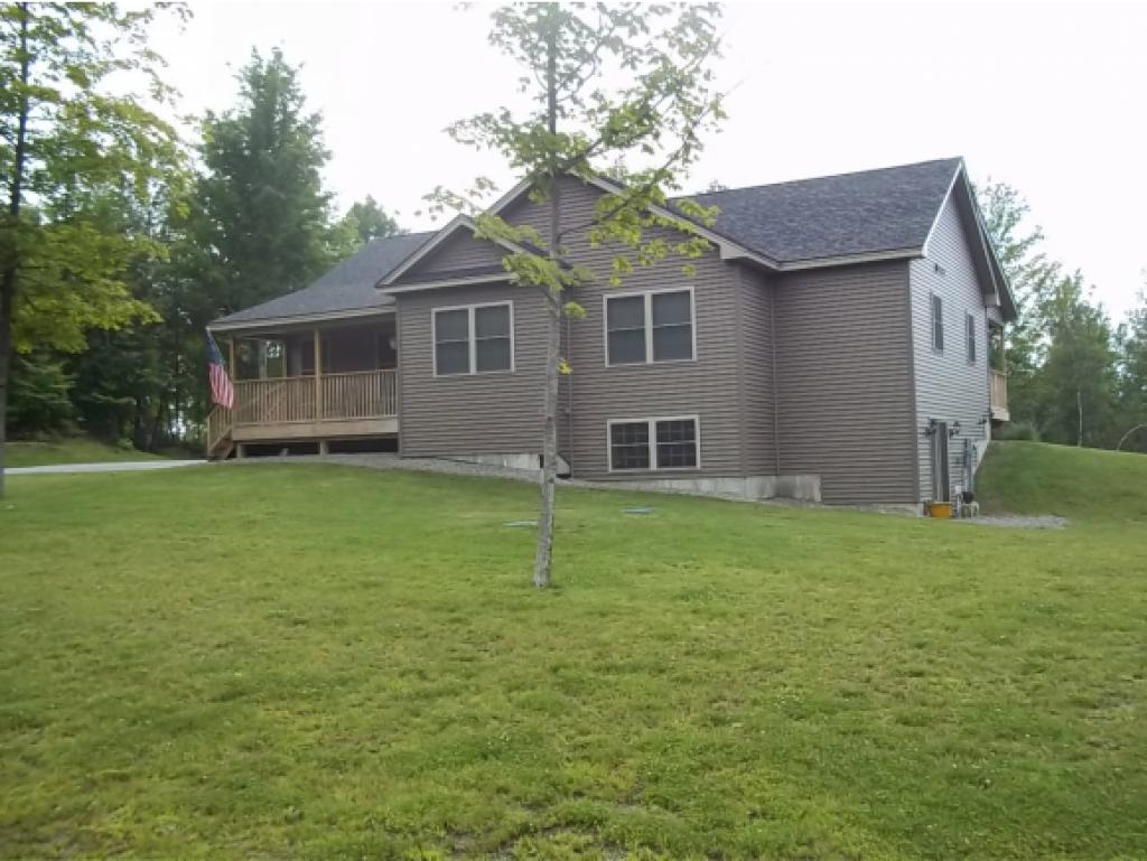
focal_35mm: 36
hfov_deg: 51.3
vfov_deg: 39.7
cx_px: 574
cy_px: 430
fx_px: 1193
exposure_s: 1/400
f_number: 3.1
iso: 80
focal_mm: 6.5
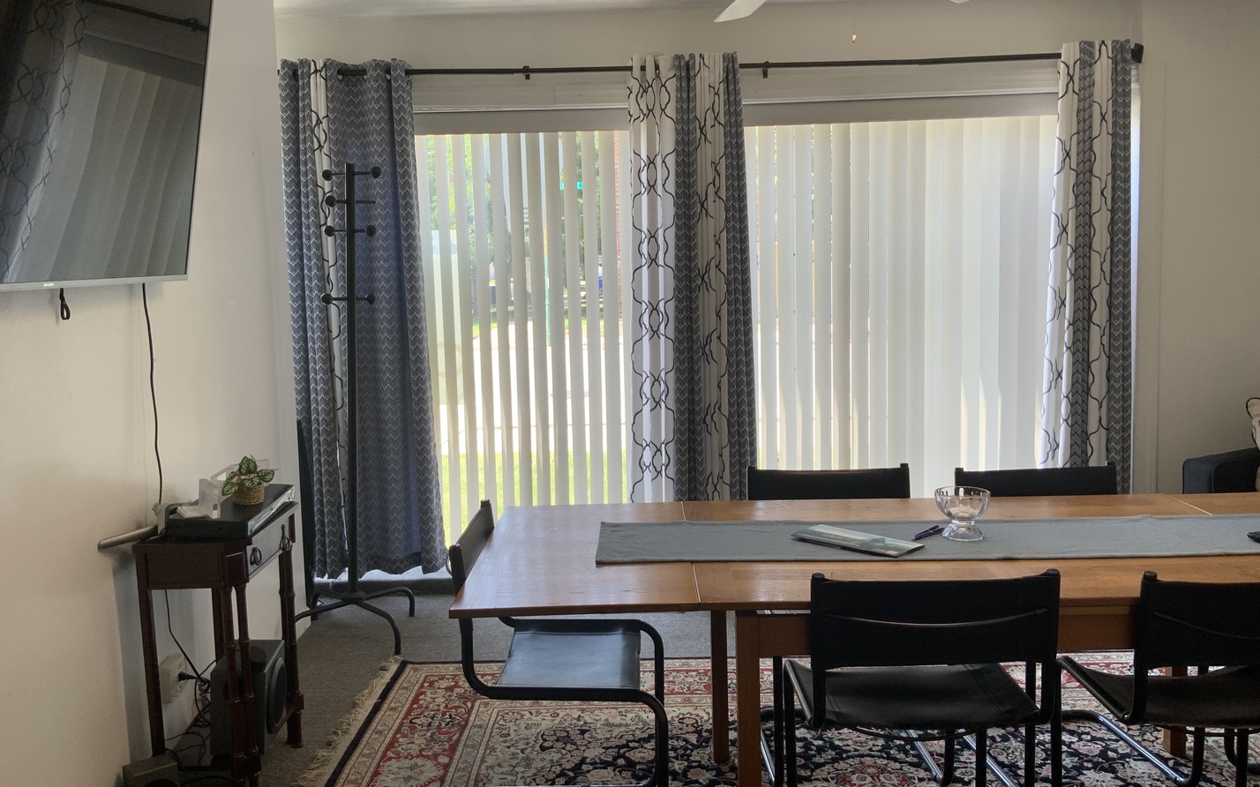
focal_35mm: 31
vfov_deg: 40.6
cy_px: 368
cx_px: 626
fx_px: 1064
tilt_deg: -5.3
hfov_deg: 61.2
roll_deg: +1.6
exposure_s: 1/122
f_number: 1.8
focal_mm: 3
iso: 32
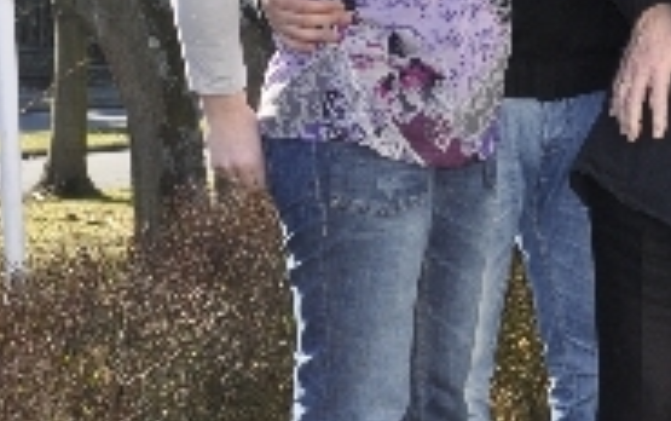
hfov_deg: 10.1
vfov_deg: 6.6
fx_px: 3624
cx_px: 1164
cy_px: 114
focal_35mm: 198
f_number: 10
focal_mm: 30
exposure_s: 1/200
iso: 400
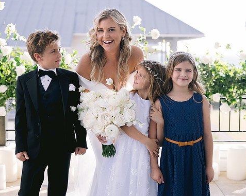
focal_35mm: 60
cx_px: 130
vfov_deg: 25.4
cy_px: 102
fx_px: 437
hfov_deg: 31.5
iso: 200
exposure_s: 1/640
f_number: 2.8
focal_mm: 50
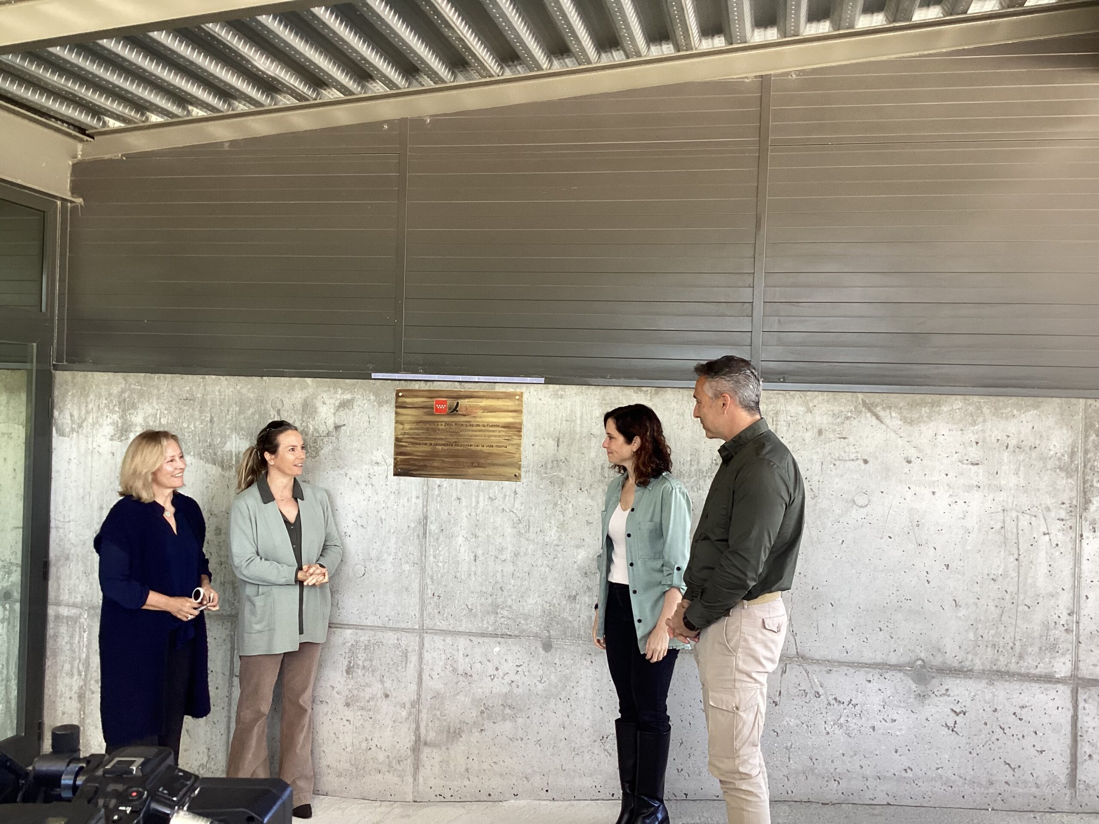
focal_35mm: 31
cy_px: 412
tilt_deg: +1.5
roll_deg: -1.6
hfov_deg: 58.4
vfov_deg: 45.4
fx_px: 984
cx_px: 550
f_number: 2.4
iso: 100
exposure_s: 1/100
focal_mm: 3.3
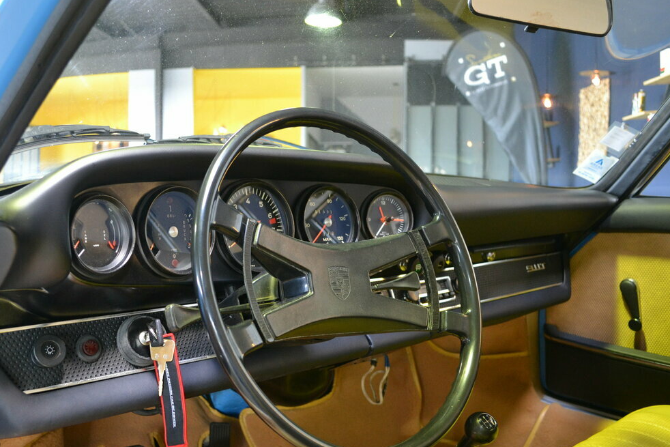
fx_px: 614
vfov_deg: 39.9
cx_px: 300
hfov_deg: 57.1
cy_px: 254
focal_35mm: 33
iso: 900
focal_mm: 18
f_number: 3.5
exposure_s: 1/15
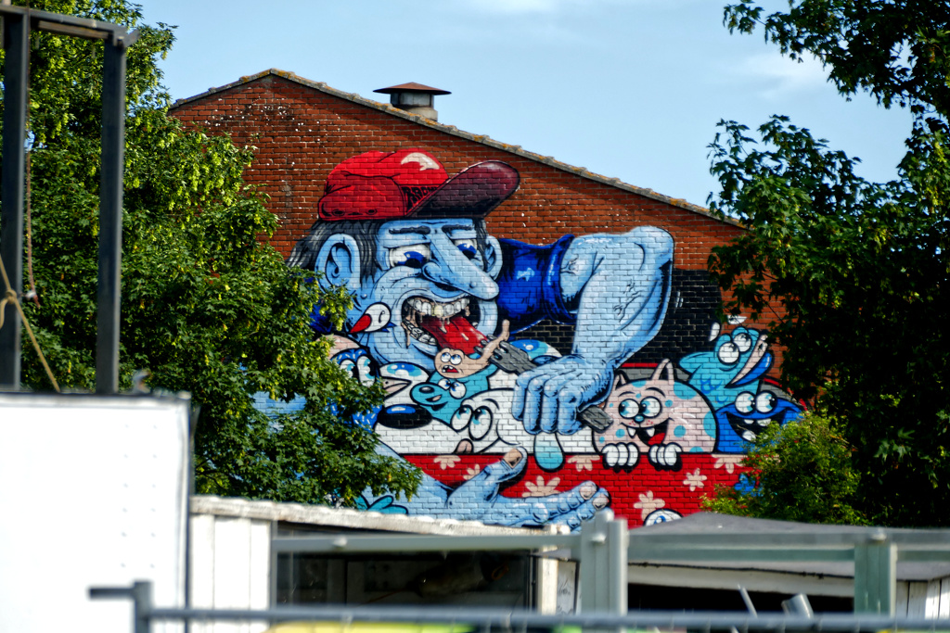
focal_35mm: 269
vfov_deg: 5.1
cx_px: 475
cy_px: 316
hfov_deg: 7.7
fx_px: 7099
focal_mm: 98.2
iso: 125
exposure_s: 1/640
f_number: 4
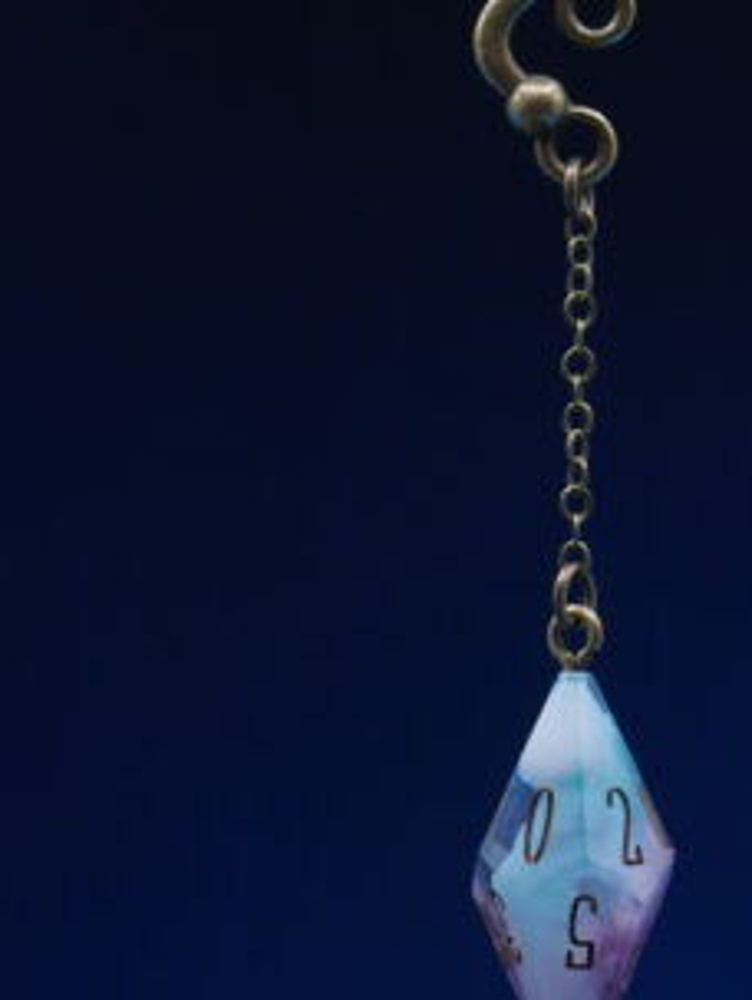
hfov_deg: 9.3
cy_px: 526
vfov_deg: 12.5
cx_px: 762
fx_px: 4567
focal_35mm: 158
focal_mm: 30
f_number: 6.3
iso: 800
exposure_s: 1/60
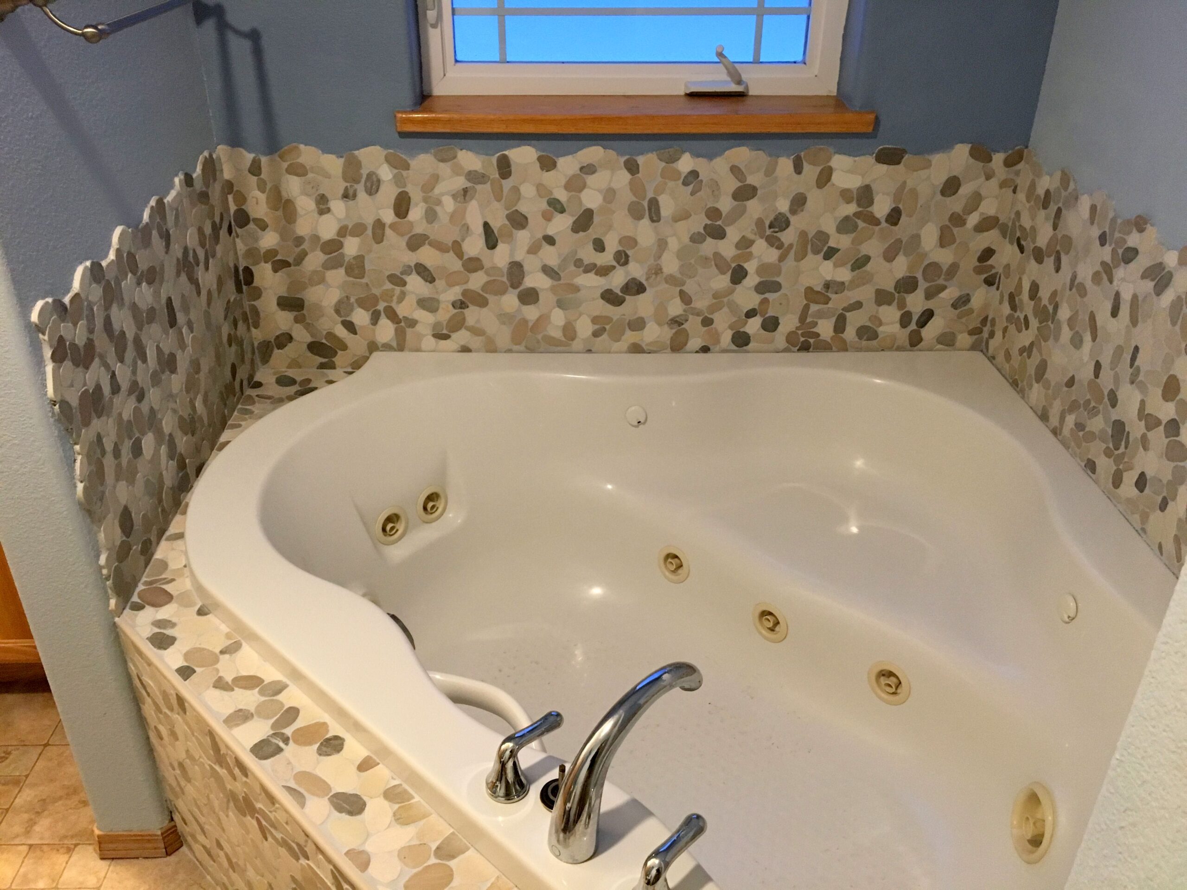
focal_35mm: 29
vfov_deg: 48.2
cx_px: 594
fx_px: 994
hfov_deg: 61.7
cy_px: 445
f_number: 2.2
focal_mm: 4.15
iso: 125
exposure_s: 1/30
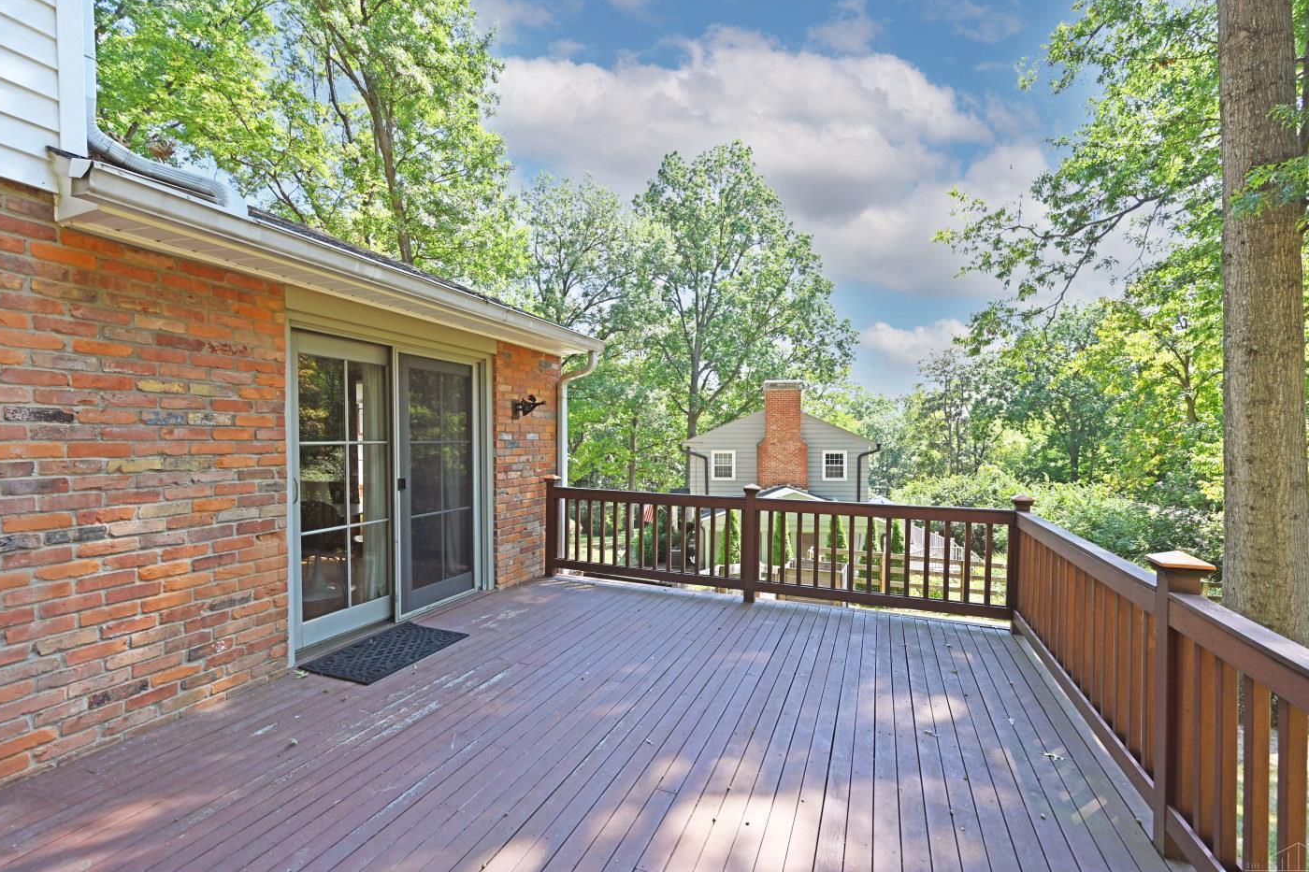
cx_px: 664
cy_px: 450
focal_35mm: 15
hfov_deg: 100.4
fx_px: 545
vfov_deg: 77.3
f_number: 5.6
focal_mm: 14
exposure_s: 1/250
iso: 140
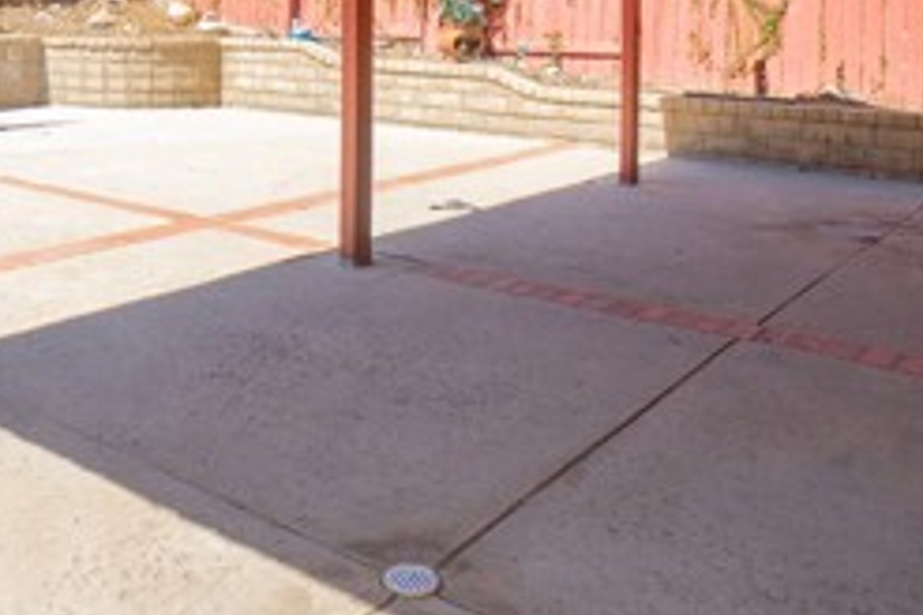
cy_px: -11
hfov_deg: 47.5
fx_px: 1000
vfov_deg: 31.4
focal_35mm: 39
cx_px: 218
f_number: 7.1
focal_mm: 10
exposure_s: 1/200
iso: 100
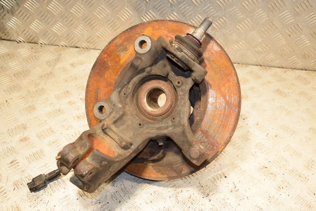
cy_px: 106
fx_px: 342
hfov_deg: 49.6
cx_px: 158
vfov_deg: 34.2
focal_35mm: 39
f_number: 5
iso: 800
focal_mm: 26
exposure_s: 1/200
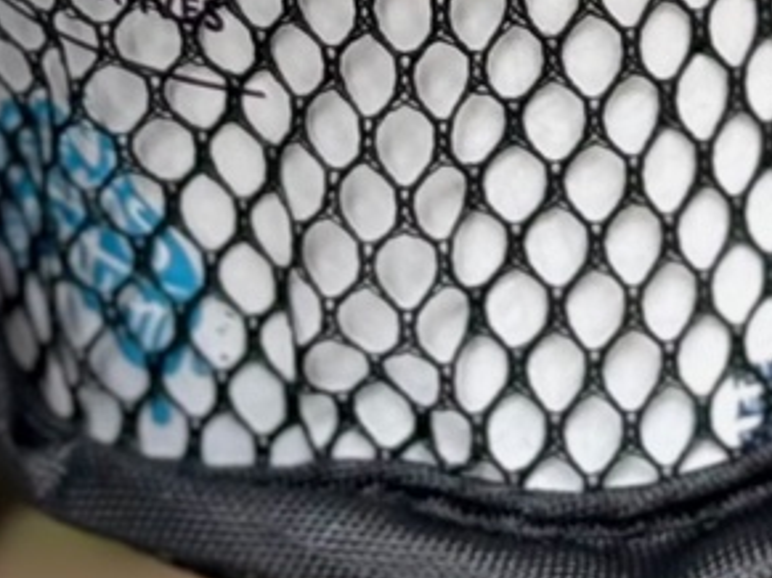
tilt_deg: -23.8
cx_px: 1149
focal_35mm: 358
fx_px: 7981
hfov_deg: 5.5
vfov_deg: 4.0
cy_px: -1180
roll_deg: -5.2
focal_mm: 5.96
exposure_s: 1/133
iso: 32
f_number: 1.6
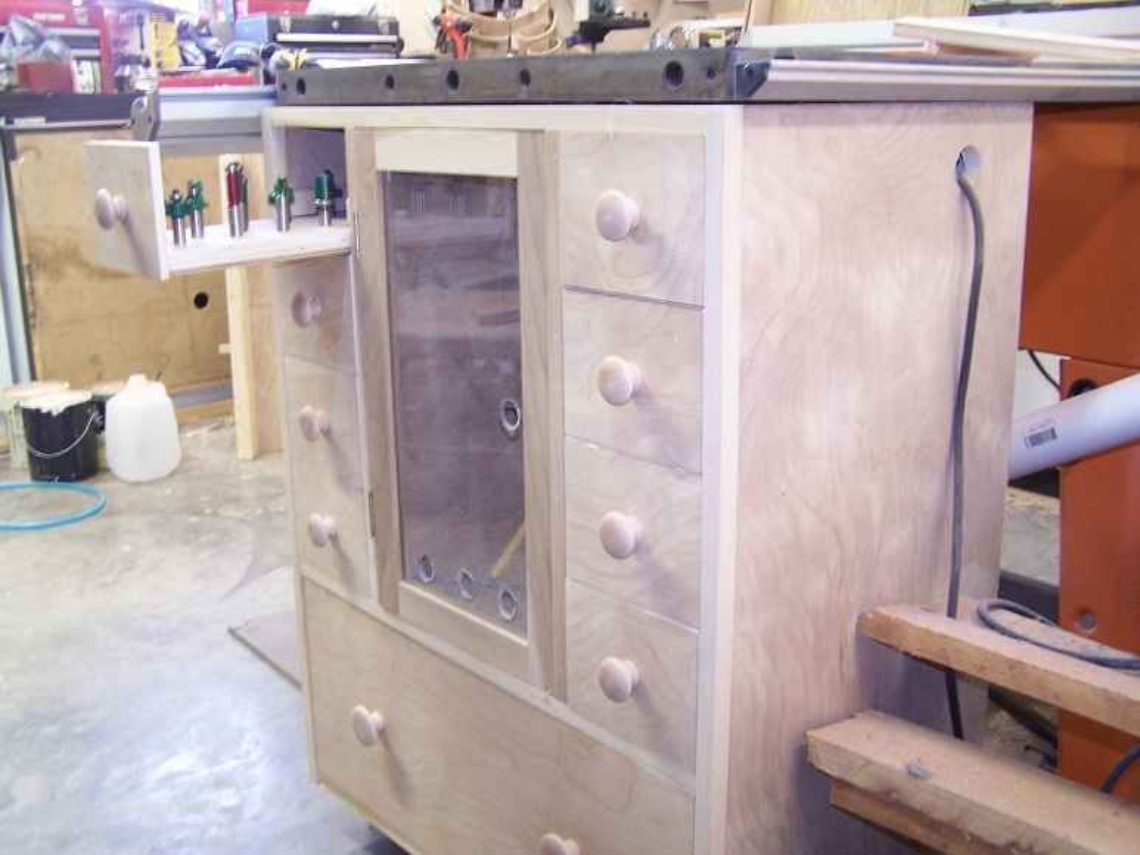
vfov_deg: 37.7
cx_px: 570
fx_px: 1252
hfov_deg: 49.0
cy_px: 428
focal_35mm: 38
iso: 140
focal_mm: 6.3
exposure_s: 1/10
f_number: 2.8
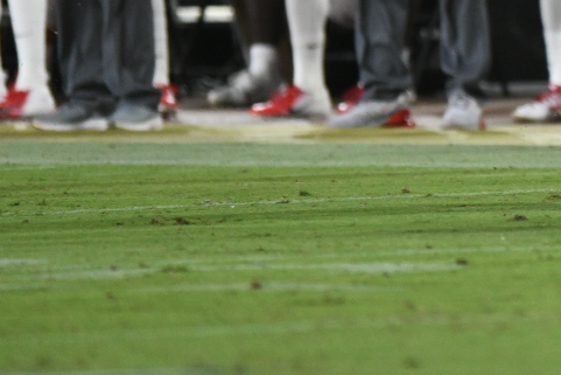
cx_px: 876
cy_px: -178
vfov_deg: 1.0
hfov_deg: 1.5
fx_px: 20996
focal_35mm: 1347
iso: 2000
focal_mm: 400
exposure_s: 1/2000
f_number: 2.8
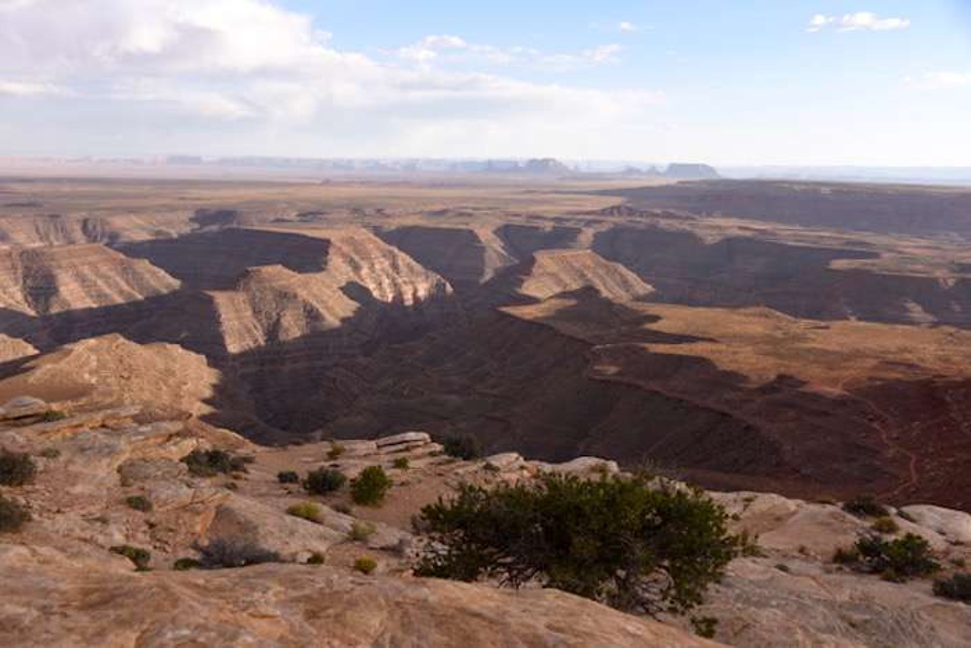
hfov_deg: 53.1
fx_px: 971
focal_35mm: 36
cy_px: 324
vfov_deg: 36.9
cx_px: 486
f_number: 6.3
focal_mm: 36
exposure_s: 1/160
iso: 100
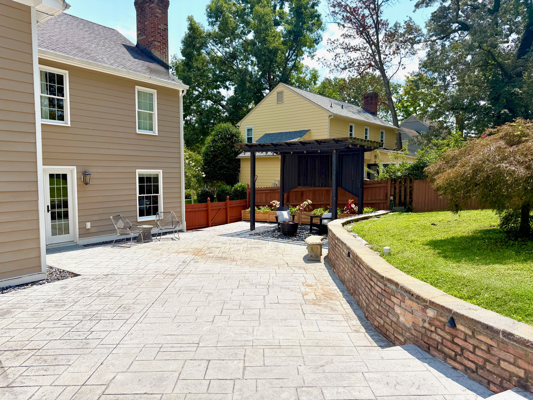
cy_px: 200
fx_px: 370
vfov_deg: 56.8
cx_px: 266
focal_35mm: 24
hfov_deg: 71.6
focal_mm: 6.76
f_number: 1.78
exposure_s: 1/5319
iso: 80
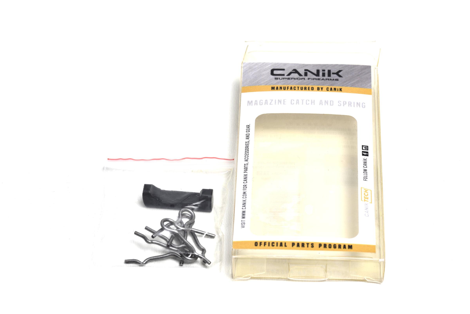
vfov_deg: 13.1
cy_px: 157
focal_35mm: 105
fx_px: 1371
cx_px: 235
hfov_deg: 19.4
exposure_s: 1/125
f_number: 11
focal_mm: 105
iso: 200
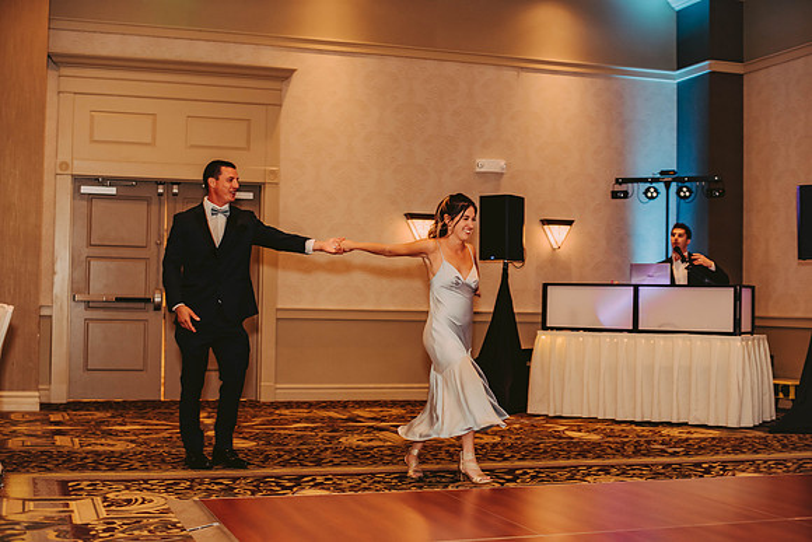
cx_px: 406
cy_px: 271
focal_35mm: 50
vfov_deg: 27.0
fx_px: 1128
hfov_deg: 39.6
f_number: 2.5
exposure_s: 1/125
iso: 800
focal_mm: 50
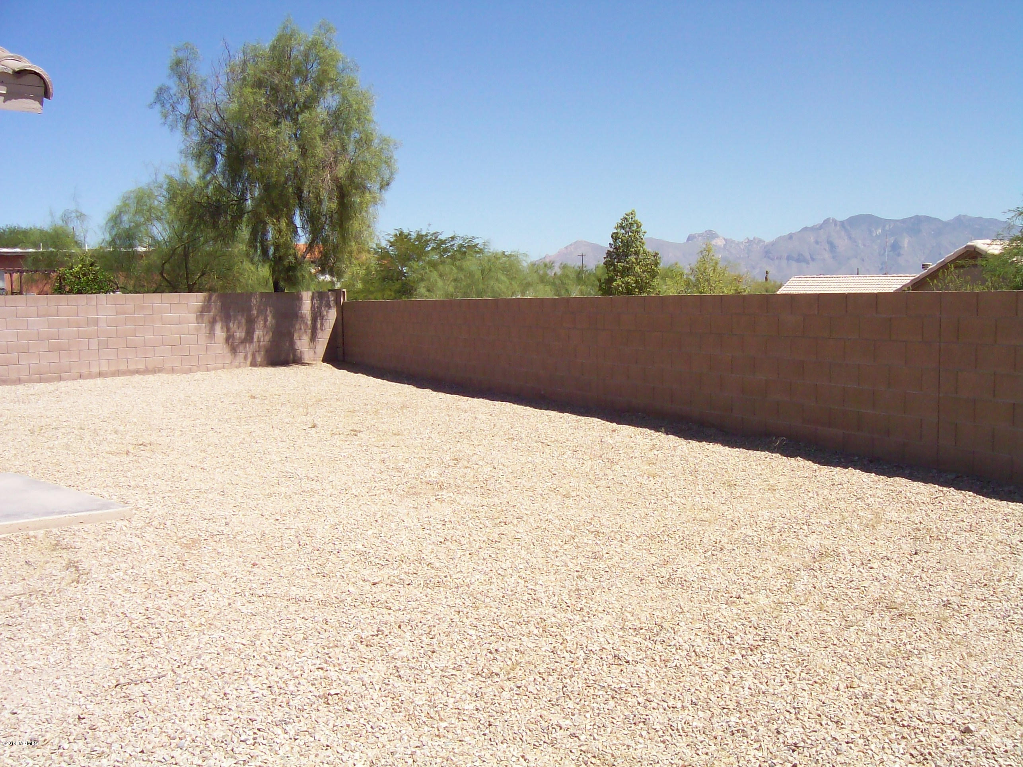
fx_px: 1064
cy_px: 384
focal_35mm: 36
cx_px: 512
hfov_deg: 51.4
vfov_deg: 39.6
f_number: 4.8
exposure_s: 1/436
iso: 80
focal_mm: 6
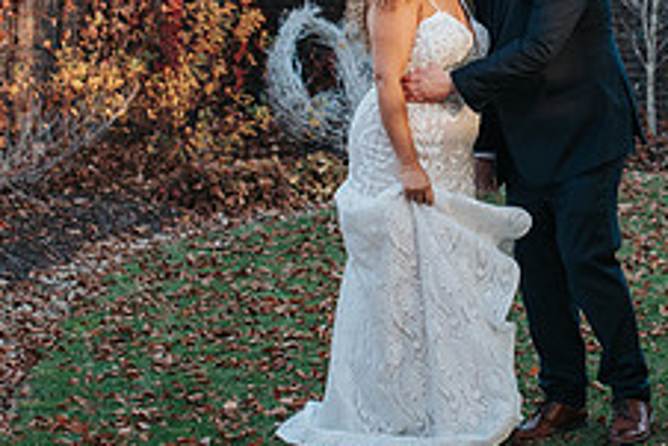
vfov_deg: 10.1
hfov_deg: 15.0
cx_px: 528
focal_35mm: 136
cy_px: 61
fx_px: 2525
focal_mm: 50
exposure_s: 1/500
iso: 800
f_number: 3.2
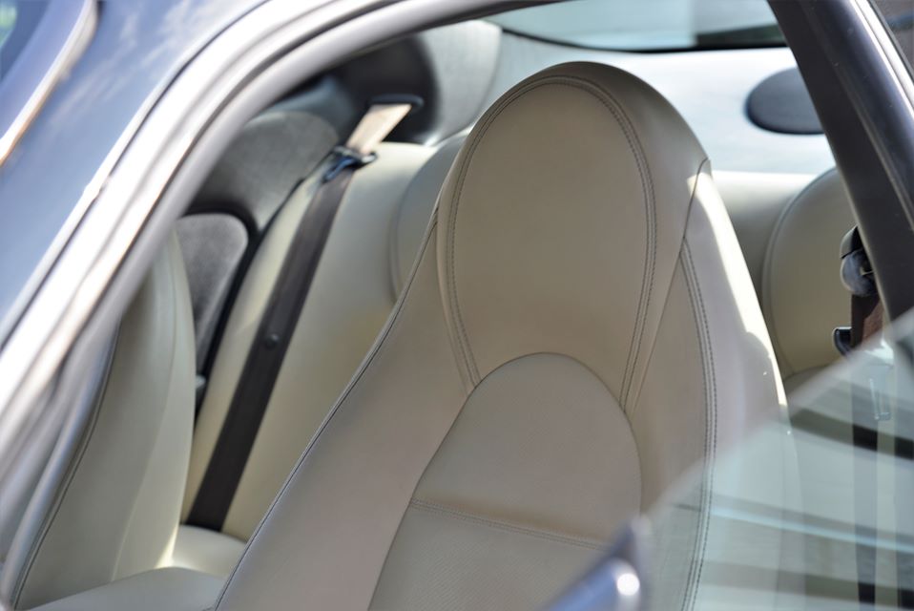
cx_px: 457
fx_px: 2159
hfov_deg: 23.9
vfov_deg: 16.1
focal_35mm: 85
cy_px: 306
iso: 250
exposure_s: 1/125
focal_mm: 85
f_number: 5.6
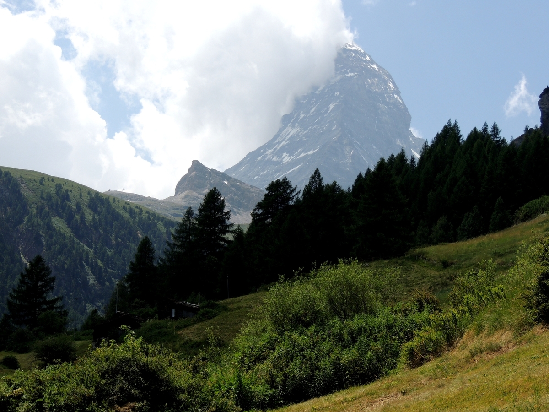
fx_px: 1665
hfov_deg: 18.7
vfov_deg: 14.1
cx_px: 274
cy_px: 206
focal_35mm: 105
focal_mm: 18.7
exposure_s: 1/800
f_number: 4.2
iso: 100
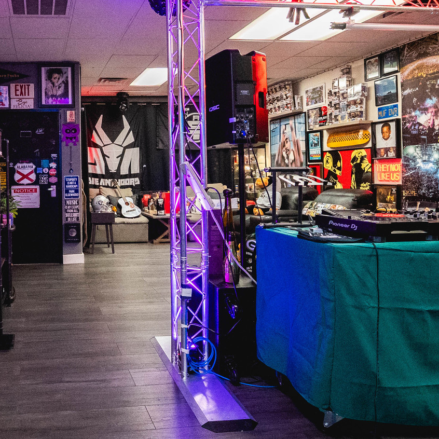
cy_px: 176
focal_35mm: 27
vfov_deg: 58.6
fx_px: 387
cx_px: 68
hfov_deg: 53.8
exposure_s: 1/250
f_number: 5.6
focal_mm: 14
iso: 12800
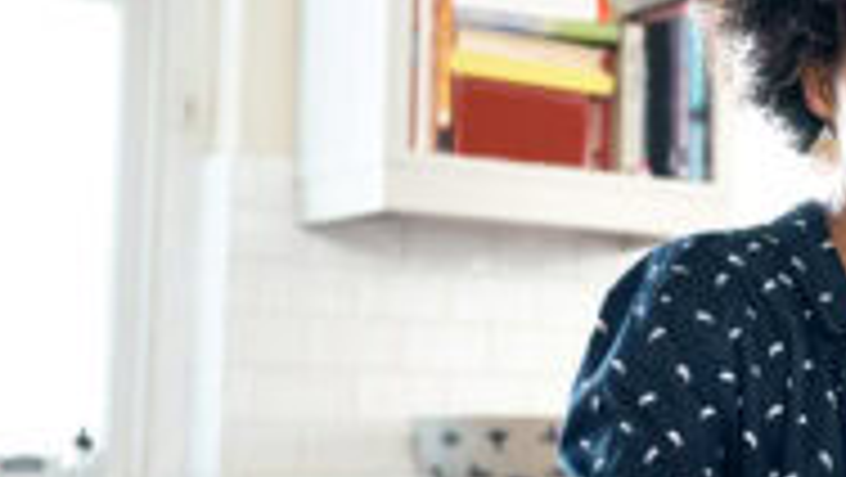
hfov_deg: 24.1
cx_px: 860
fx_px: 1885
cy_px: 266
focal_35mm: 84
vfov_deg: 14.4
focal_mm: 38
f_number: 3.2
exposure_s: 1/320
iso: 500
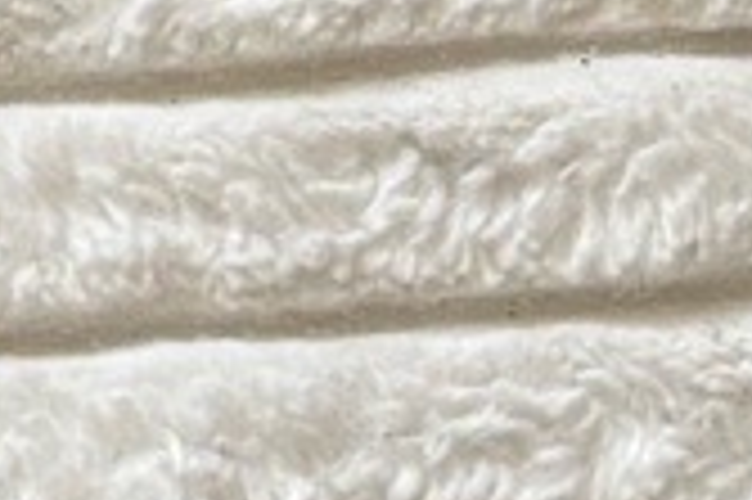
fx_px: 5405
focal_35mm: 259
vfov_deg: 5.1
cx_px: -1756
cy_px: -694
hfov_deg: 6.9
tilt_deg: -73.9
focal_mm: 5.96
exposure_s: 1/74
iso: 125
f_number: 1.6
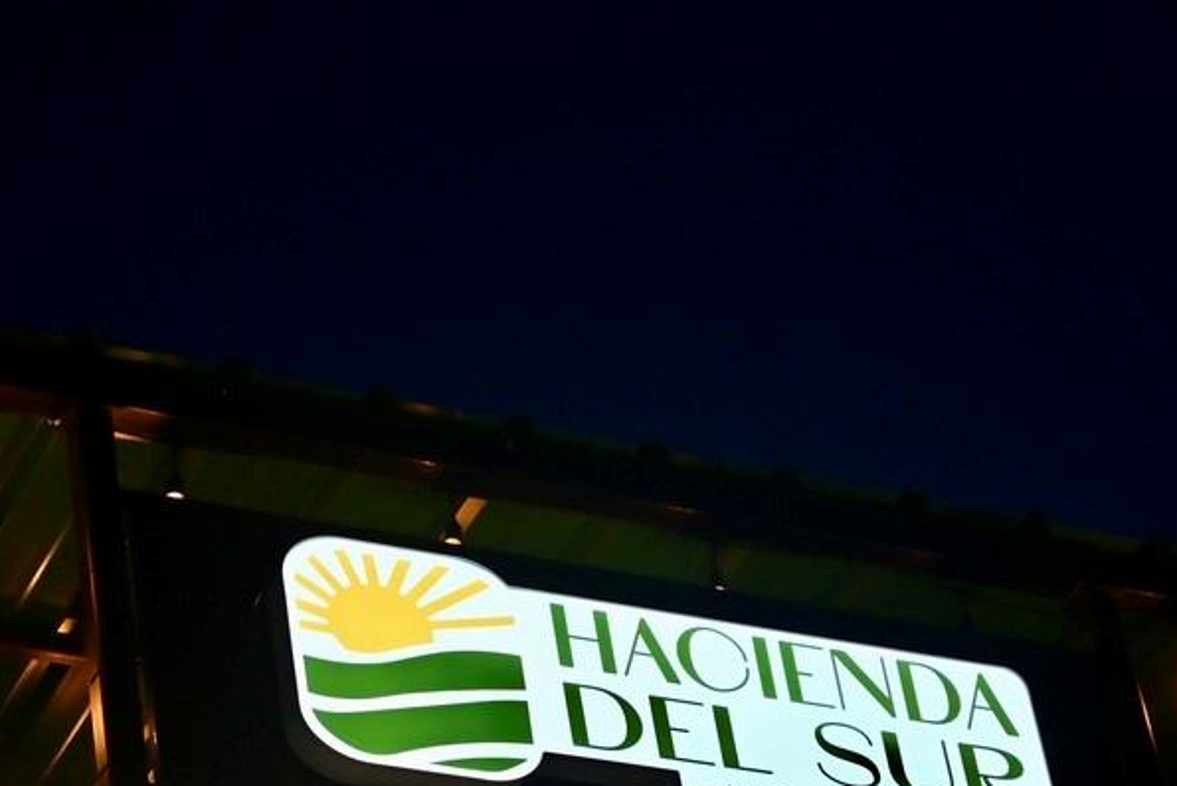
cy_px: 638
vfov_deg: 11.3
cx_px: 477
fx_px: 3957
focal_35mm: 121
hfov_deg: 16.9
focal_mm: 40
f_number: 2
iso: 500
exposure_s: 1/1000
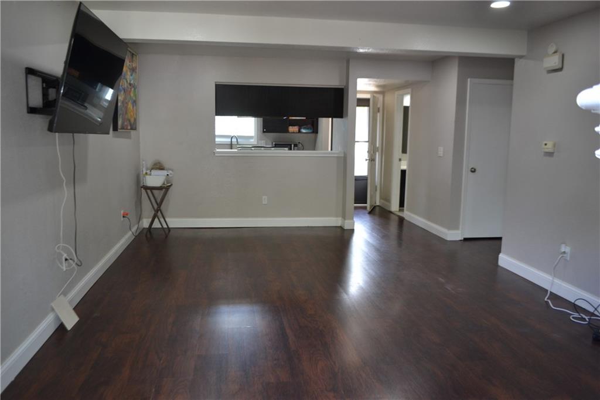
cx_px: 300
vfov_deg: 47.9
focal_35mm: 27
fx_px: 450
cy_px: 200
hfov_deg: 67.4
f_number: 3.5
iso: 400
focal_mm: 18
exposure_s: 1/60
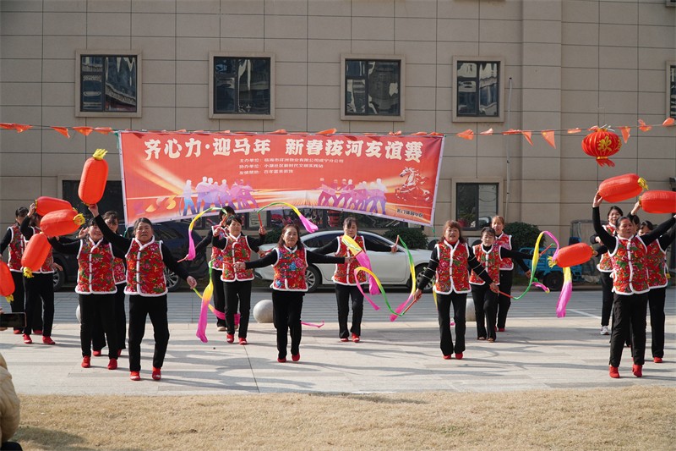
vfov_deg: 22.1
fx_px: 1155
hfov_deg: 32.6
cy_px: 226
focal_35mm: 62
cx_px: 338
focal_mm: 41
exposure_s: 1/500
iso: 200
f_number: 5.6
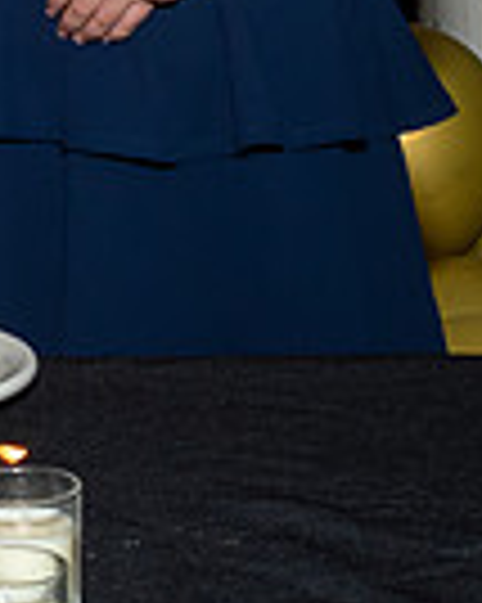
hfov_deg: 7.6
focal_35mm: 197
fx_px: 3517
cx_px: -335
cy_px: -306
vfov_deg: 9.5
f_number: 6.3
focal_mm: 23
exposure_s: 1/250
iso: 500
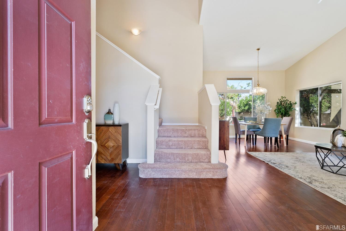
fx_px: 154
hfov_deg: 96.8
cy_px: 116
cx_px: 173
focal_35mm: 16
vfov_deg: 73.7
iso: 400
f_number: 8
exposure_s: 1/10
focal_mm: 16
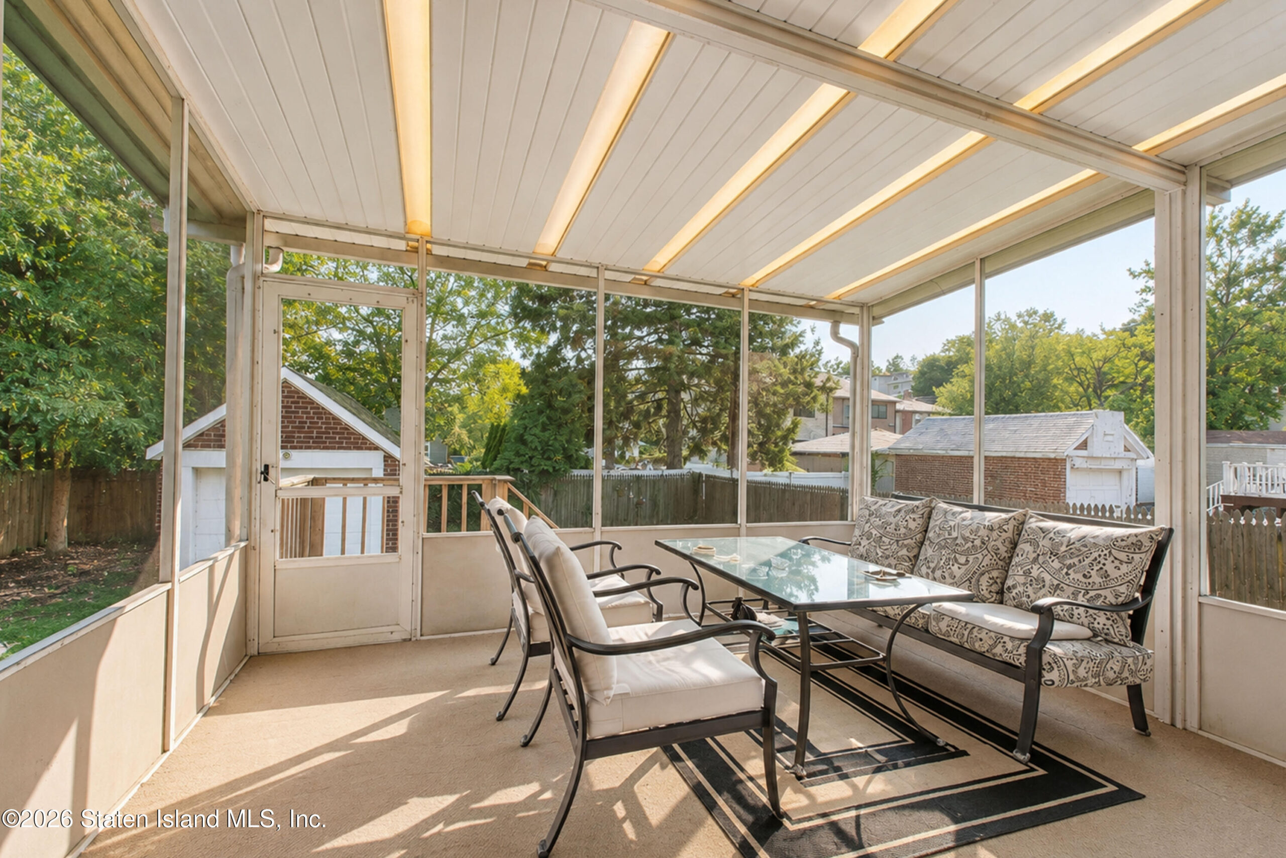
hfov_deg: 100.4
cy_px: 429
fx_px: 536
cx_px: 643
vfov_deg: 77.3
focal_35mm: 15
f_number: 8
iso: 400
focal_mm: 10
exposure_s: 1/80
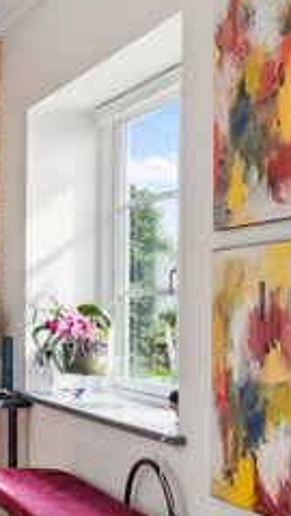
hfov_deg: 14.6
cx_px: -269
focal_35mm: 70
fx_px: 957
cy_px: 310
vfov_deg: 30.0
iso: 500
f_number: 8
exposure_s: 1/13
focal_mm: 13.2
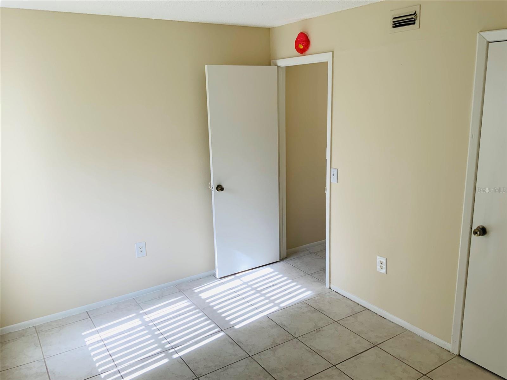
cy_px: 190
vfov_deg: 48.2
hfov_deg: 61.7
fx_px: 425
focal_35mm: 29
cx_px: 254
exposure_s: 1/120
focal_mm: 3
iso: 16
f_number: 1.8
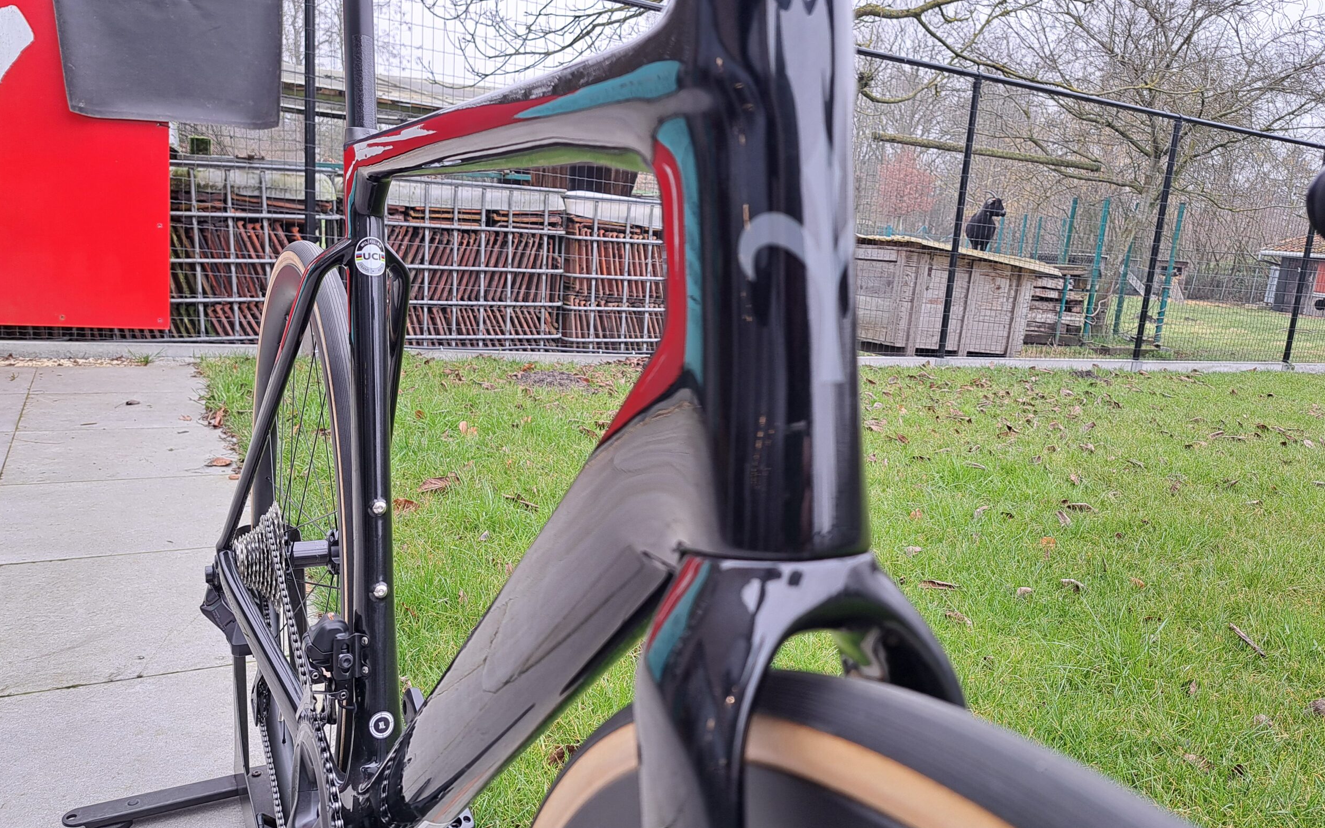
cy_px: 403
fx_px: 939
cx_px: 658
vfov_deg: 47.6
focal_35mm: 26
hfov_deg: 70.4
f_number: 1.8
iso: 50
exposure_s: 1/50
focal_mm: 5.23
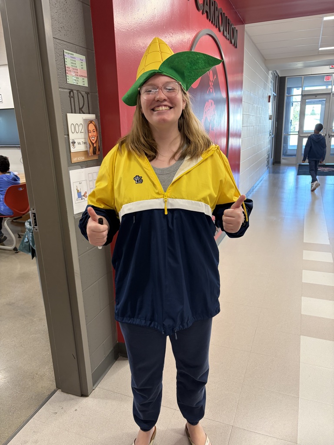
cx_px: 167
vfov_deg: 67.3
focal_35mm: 26
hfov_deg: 53.1
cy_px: 222
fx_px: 334
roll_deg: +2.1
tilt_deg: -15.3
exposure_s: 1/60
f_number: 1.6
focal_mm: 5.96
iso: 100
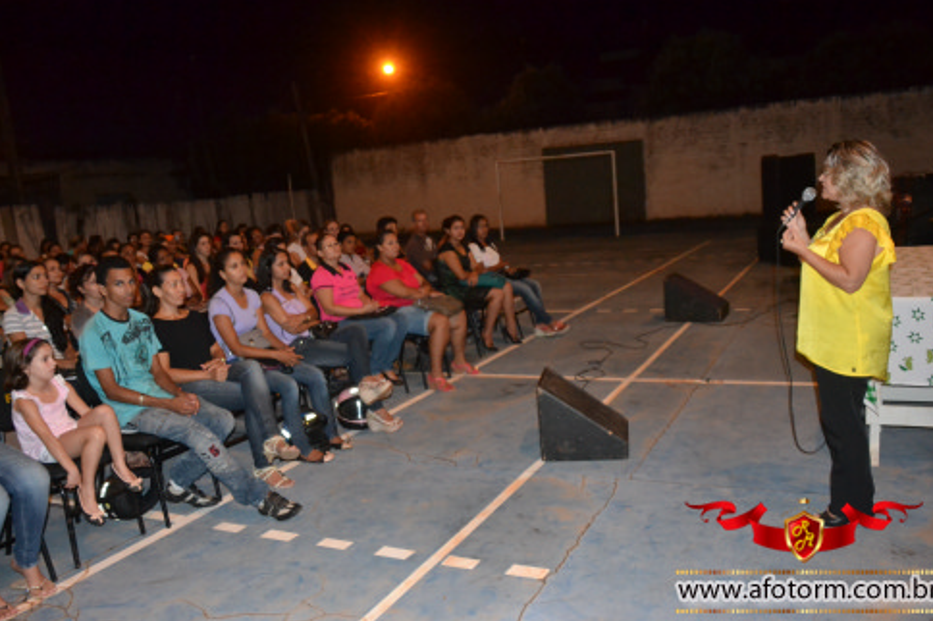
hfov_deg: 60.3
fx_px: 803
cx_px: 468
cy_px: 310
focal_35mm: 31
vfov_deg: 42.3
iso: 3200
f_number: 3.5
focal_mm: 20
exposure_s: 1/60
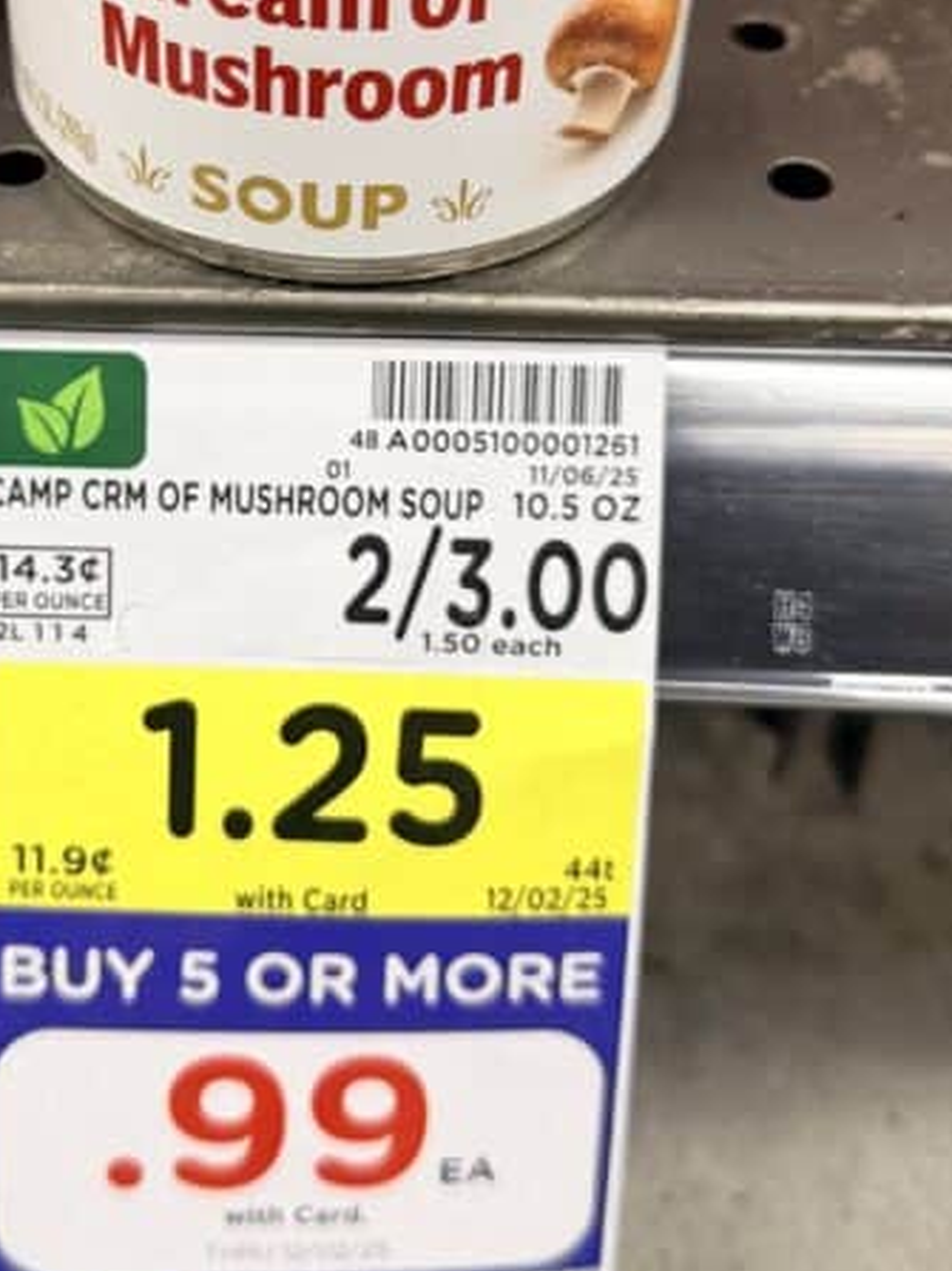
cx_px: 335
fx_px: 2018
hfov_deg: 26.4
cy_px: 316
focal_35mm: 55
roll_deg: -3.6
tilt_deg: -42.0
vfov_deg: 34.2
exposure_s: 1/60
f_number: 1.78
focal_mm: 6.76
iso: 200
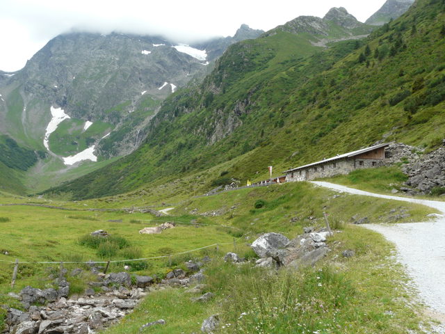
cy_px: 167
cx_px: 222
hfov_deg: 52.6
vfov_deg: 40.7
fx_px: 450
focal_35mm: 35
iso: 100
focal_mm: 5.7
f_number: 4
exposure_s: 1/160
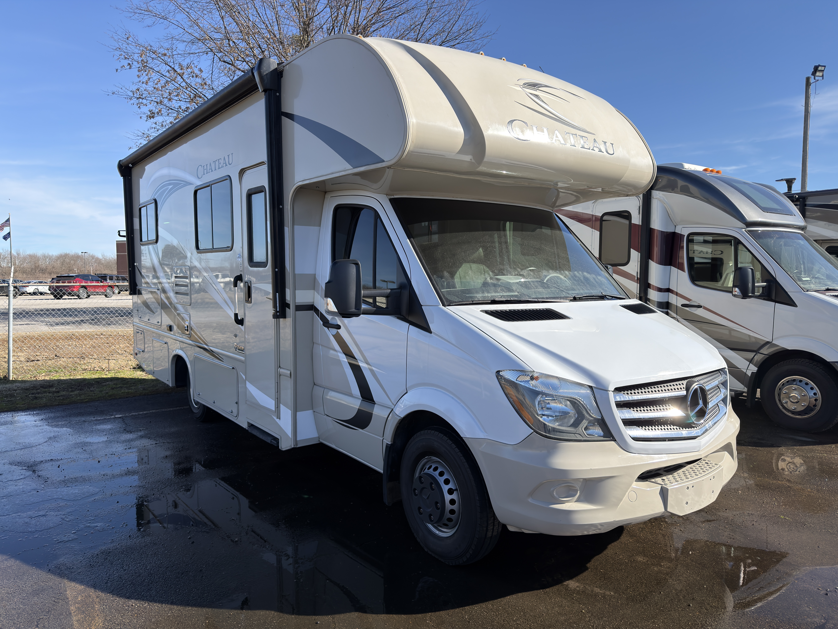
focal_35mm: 24
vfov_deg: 56.8
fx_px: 581
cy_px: 314
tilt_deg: -4.2
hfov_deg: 71.6
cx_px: 419
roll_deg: +0.2
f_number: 1.78
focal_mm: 6.76
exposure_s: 1/3610
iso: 80
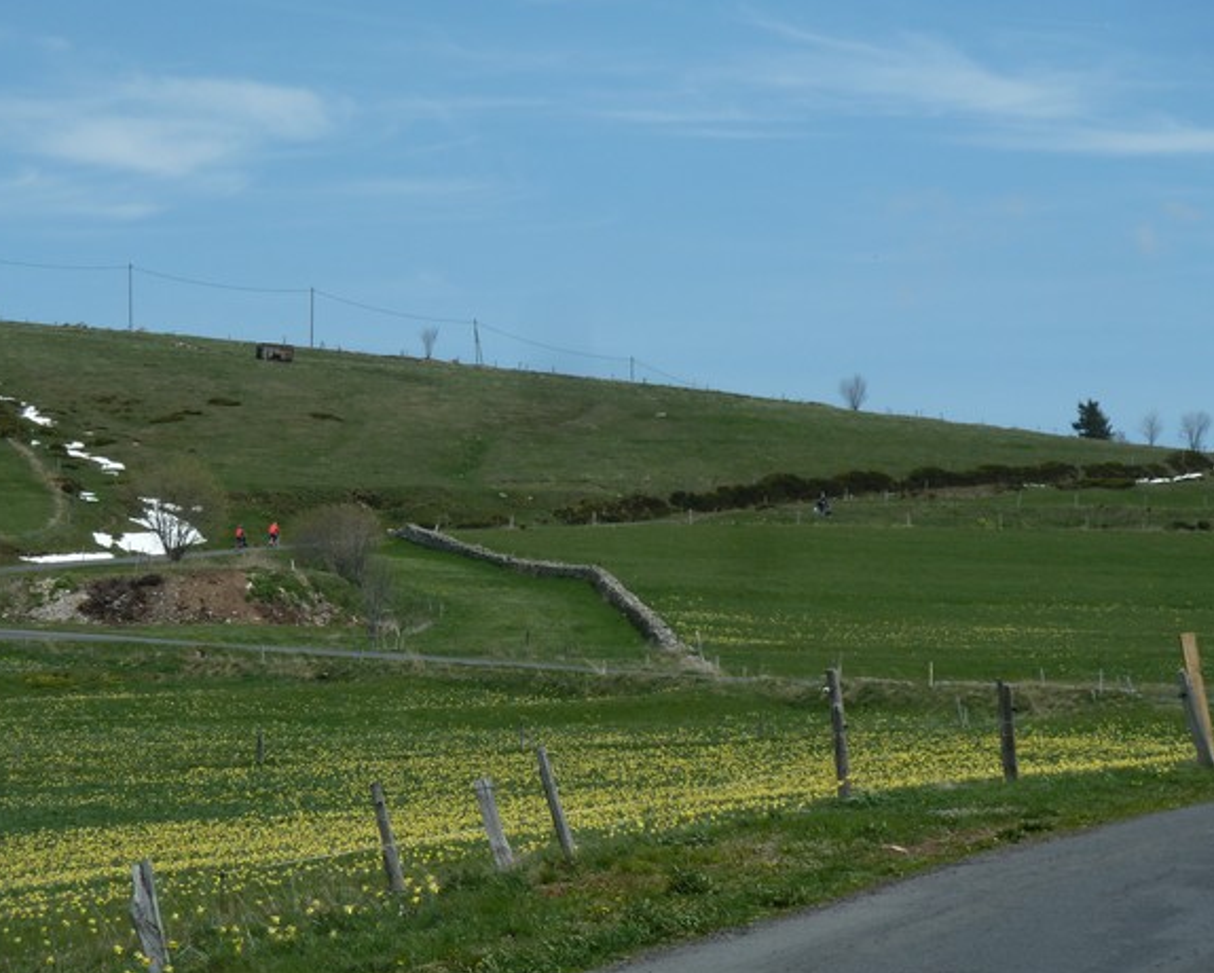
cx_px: 550
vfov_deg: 10.4
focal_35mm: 149
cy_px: 491
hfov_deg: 12.9
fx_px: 5357
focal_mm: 22.5
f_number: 5
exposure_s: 1/500
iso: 80
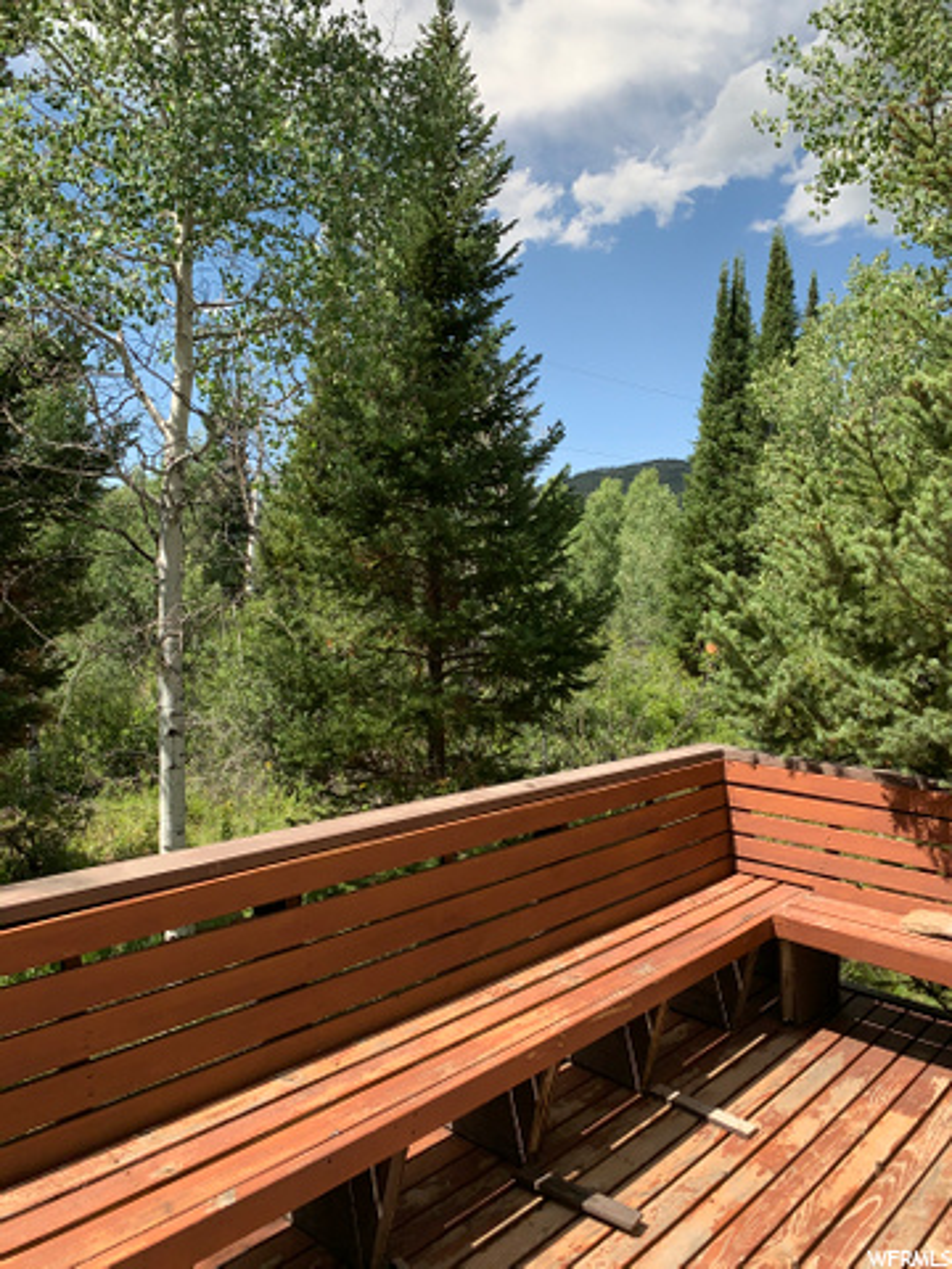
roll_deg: -2.1
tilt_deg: -2.6
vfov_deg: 67.3
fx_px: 953
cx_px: 476
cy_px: 634
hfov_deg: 53.1
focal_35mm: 26
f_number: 1.8
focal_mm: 4.25
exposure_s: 1/2309
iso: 25
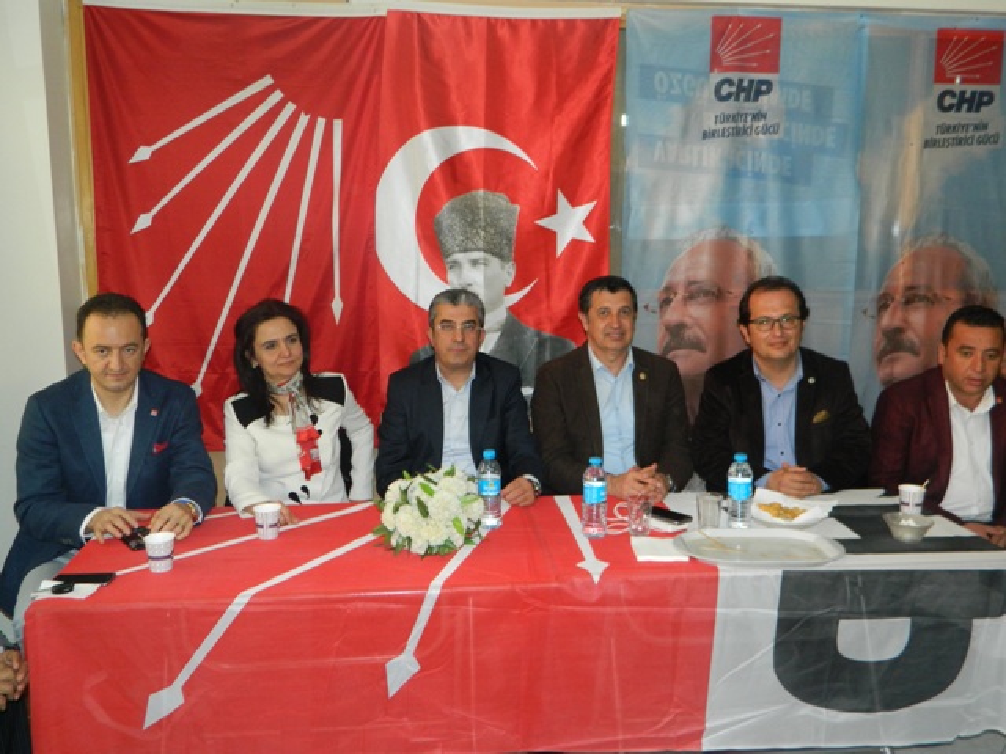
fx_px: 901
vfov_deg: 45.4
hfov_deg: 58.4
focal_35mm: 31
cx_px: 503
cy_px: 377
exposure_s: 1/40
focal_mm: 5.6
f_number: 3.2
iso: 200
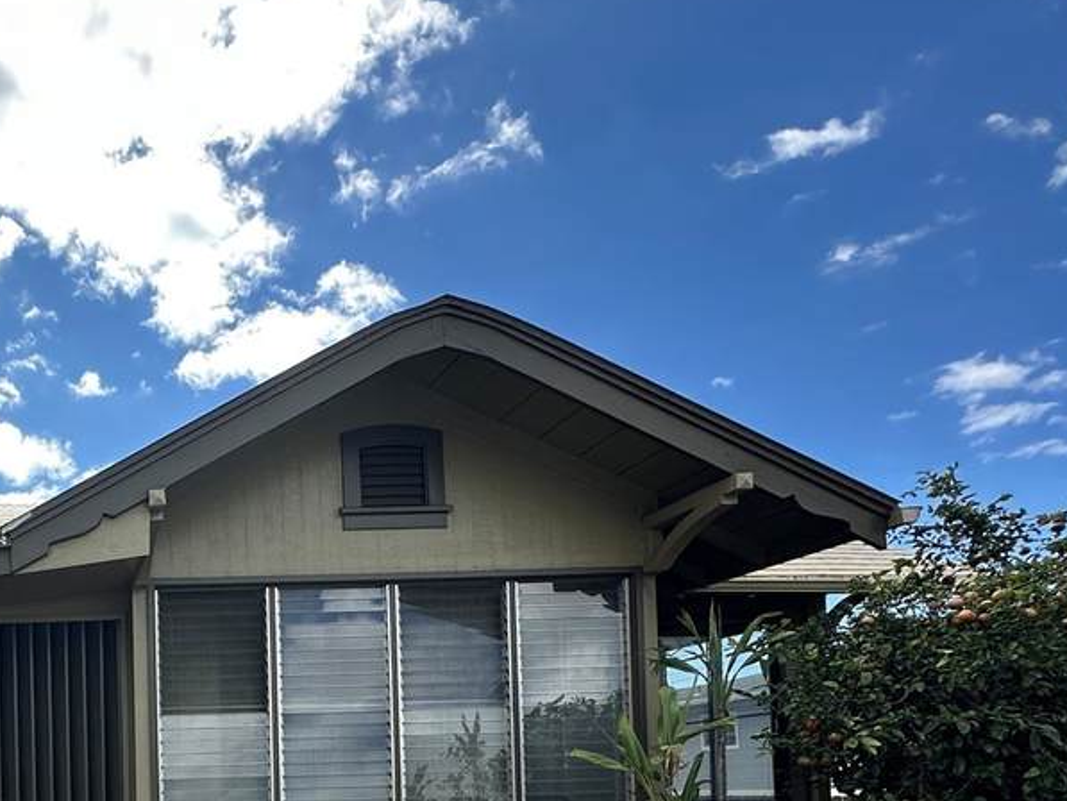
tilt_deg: -0.1
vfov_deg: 41.5
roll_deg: +1.9
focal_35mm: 30
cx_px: 57
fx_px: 925
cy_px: 776
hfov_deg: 51.1
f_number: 2.2
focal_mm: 2.22
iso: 40
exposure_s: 1/744
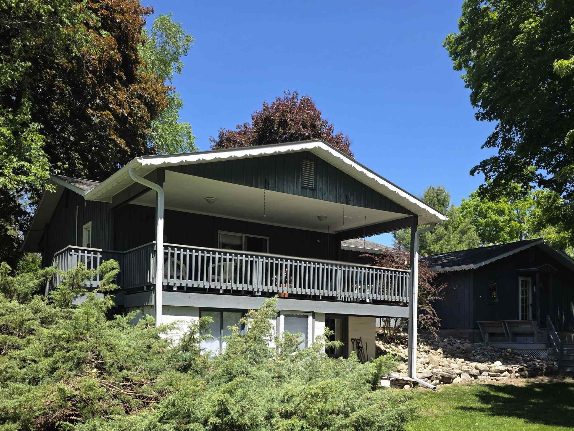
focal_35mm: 34
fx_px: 564
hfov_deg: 53.9
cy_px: 307
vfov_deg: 40.9
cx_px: 264
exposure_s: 1/2890
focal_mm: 6.3
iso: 80
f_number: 1.7
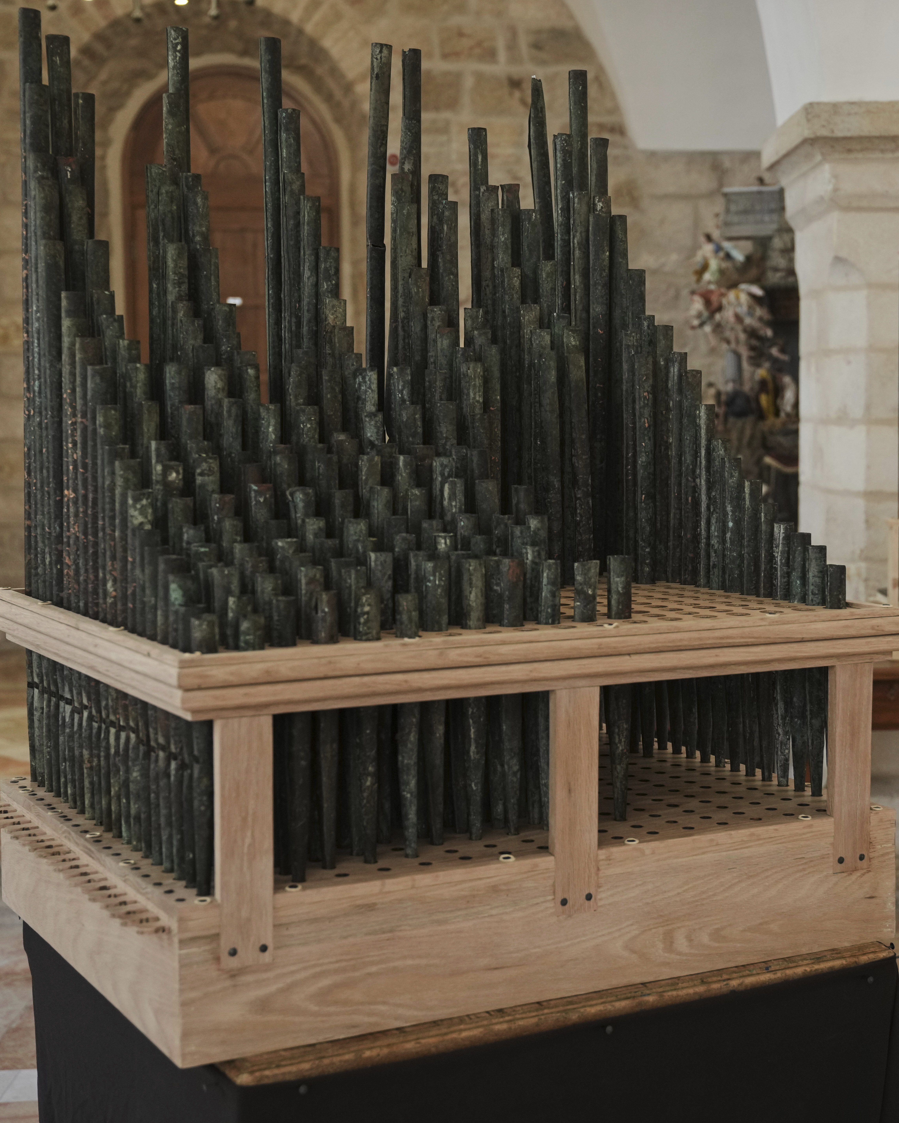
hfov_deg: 26.0
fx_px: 1929
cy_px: 559
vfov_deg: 32.5
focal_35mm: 58
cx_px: 629
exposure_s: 1/320
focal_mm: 41
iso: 1250
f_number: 2.8
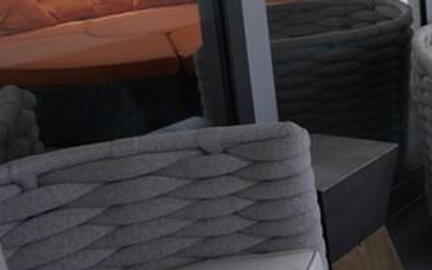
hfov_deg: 24.5
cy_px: -14
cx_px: 697
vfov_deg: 21.8
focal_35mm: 57
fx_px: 671
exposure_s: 1/400
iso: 250
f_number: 8
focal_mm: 16
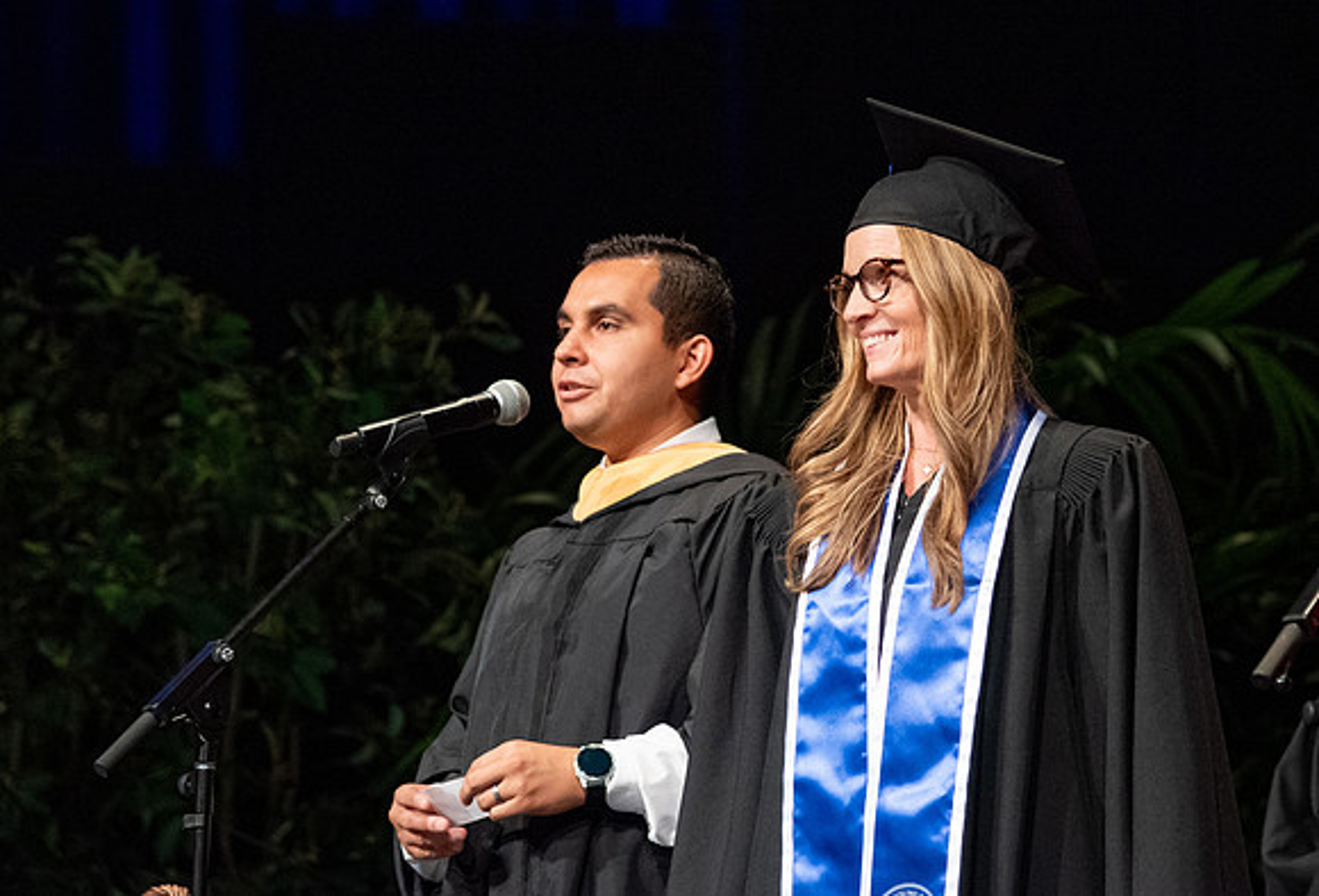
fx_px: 5789
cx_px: 819
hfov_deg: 13.0
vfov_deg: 8.8
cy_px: 286
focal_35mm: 157
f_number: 4
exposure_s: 1/200
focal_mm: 105
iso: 4000
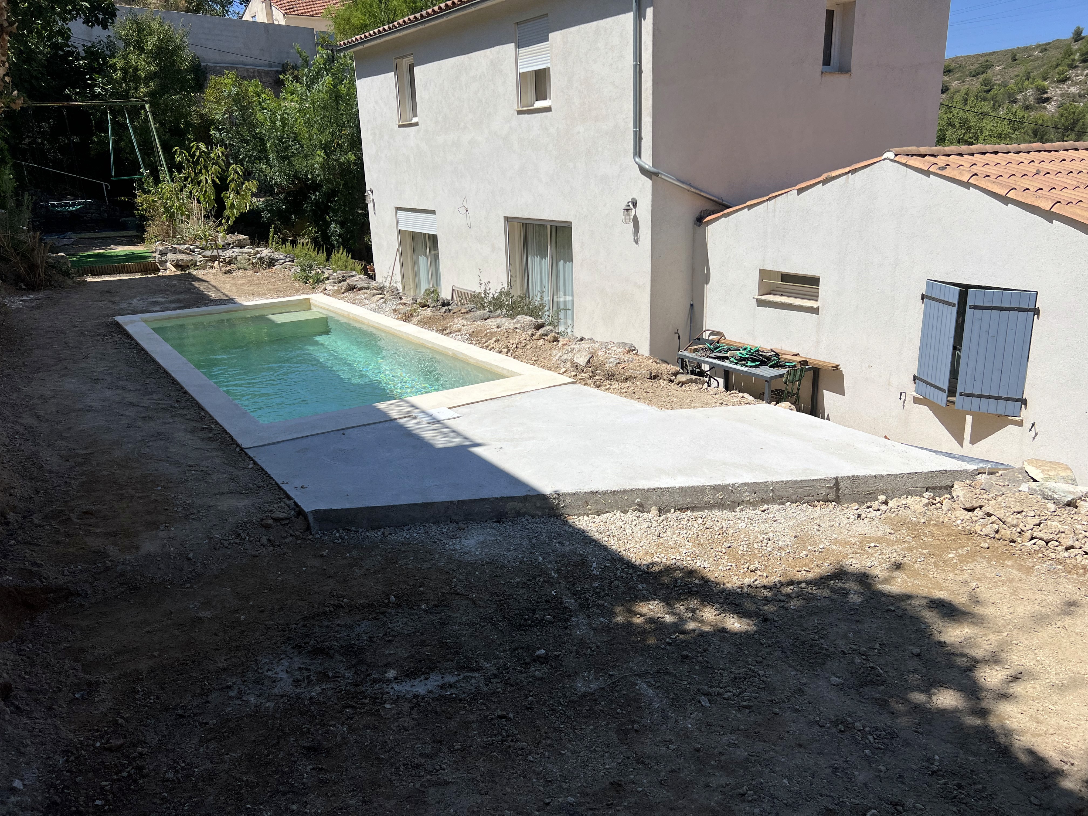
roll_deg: +2.4
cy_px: 408
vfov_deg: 53.1
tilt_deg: -16.1
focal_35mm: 26
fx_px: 817
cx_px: 544
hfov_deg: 67.3
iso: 50
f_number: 1.5
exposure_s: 1/8696
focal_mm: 5.7
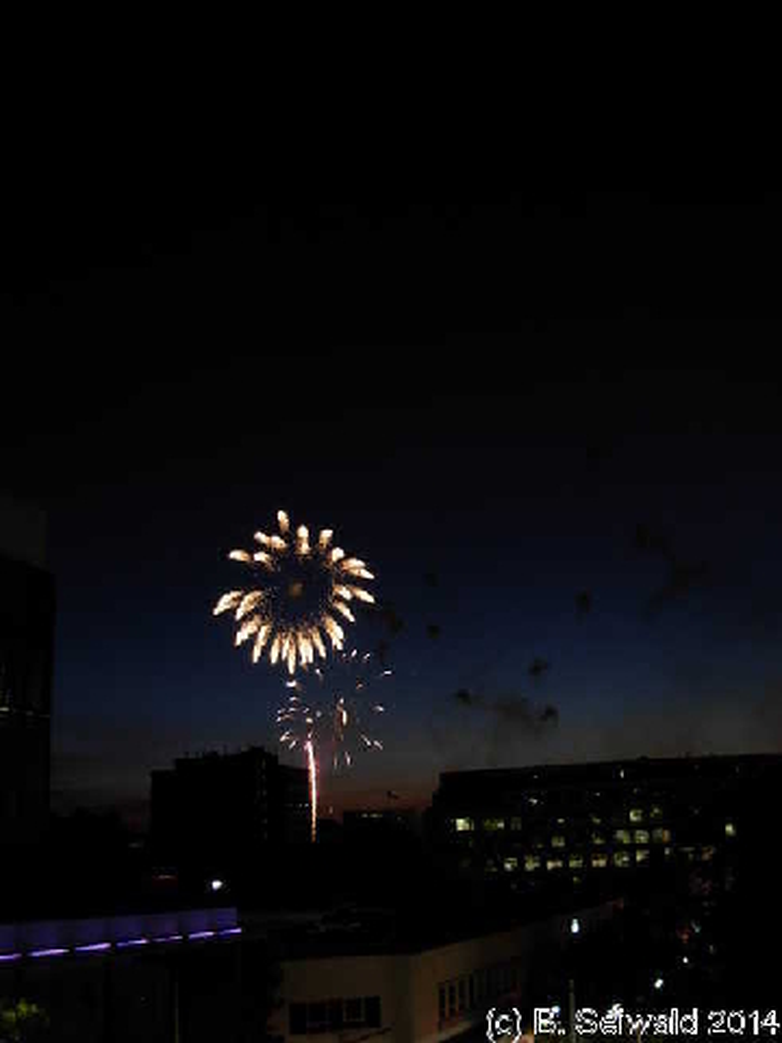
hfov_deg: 37.7
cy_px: 522
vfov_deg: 49.0
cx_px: 391
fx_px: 1145
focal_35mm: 38
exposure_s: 1/4
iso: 79
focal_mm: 6.3
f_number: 2.9
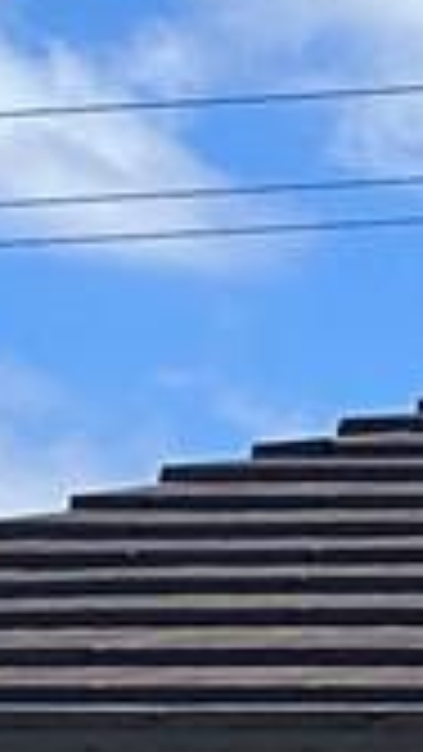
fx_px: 5002
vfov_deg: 8.0
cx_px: 3254
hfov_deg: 3.5
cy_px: 1698
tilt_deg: -3.4
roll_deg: +0.4
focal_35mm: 251
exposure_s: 1/3247
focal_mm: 6.86
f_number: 1.78
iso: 80
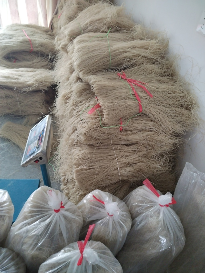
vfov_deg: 67.3
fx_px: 205
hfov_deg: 53.1
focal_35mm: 26
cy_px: 136
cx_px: 102
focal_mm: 4.75
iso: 997
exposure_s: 1/25
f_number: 1.8
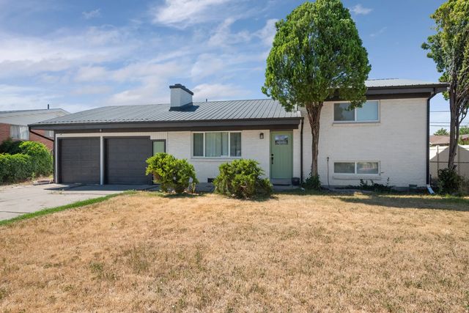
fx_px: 261
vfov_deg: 62.0
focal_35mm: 20
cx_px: 234
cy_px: 156
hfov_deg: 84.0
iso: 1600
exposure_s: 1/1000
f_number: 8
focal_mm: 20
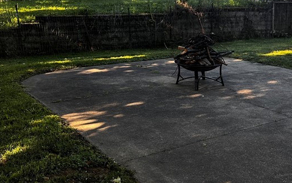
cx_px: 219
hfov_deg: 39.2
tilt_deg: -17.3
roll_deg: -2.7
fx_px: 398
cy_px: 118
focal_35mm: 50
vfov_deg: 25.7
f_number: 1.78
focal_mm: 6.86
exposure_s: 1/278
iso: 80
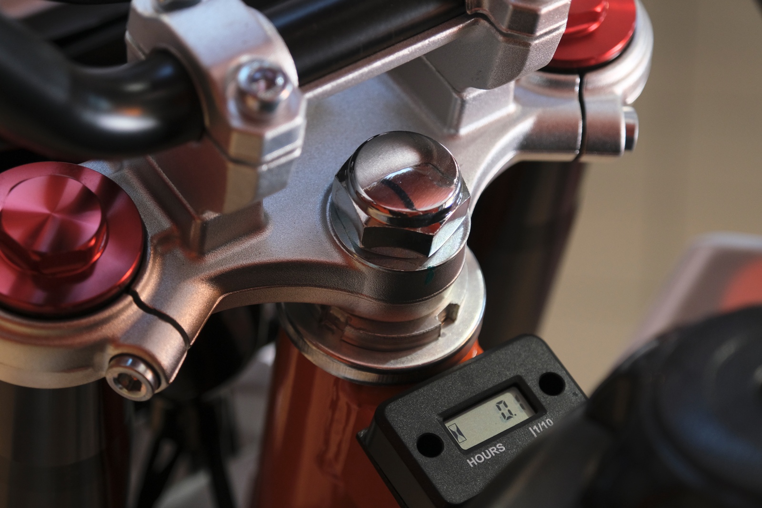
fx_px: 2011
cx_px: 381
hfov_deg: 21.5
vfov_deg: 14.4
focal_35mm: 95
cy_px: 254
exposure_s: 1/250
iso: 1250
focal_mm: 63
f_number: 4
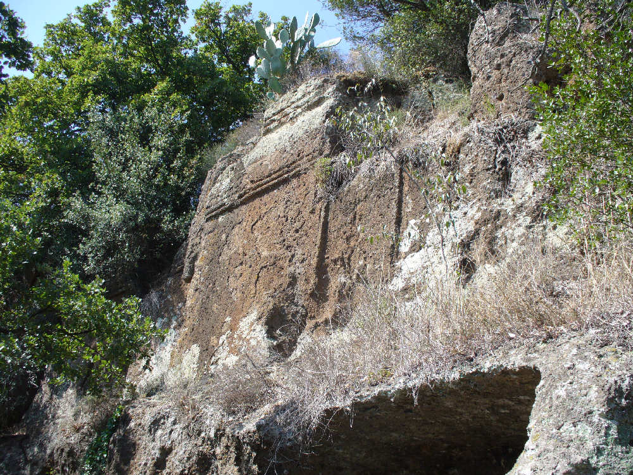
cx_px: 316
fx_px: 677
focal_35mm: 37
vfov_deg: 38.7
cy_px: 238
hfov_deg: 50.1
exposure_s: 1/160
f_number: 5.6
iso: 80
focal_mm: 6.1
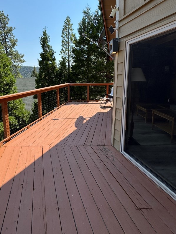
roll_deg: +1.2
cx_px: 70
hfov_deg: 70.9
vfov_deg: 86.6
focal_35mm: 18
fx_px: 122
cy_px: 93
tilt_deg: -6.5
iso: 50
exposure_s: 1/1078
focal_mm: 2.22
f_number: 2.2
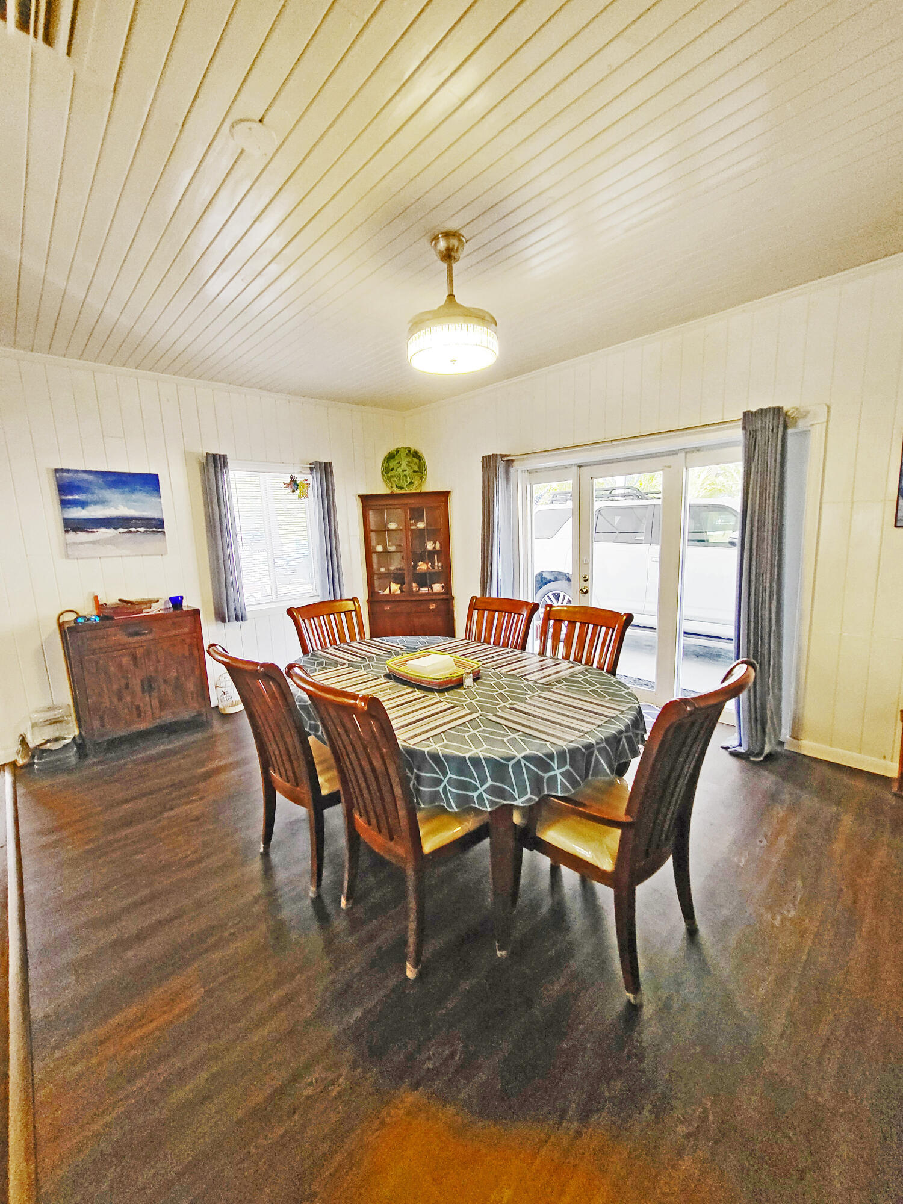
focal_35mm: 13
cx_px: 452
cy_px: 602
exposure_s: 1/60
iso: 400
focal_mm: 1.74
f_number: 2.2
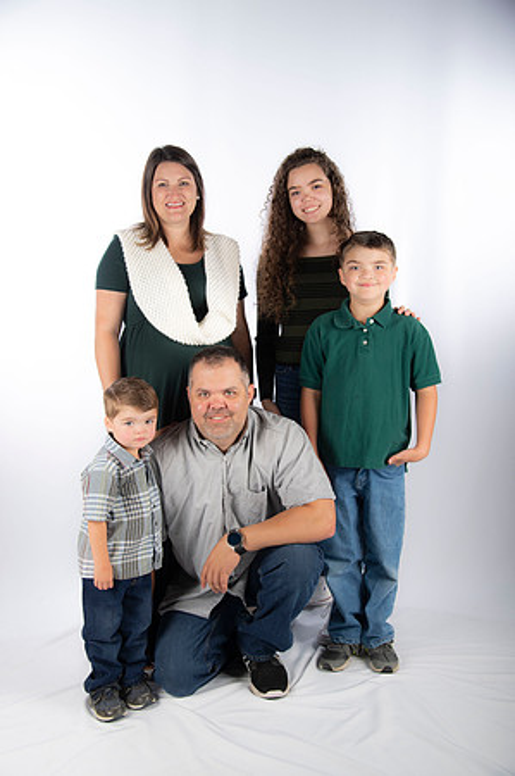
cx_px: 258
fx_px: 946
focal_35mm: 44
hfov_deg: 30.4
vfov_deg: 44.5
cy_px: 388
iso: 100
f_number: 5.6
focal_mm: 44
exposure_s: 1/200
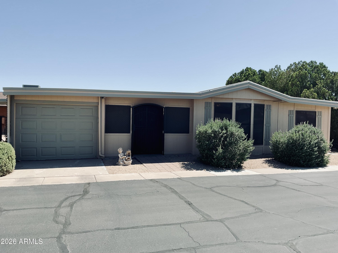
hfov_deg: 61.7
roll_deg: -1.8
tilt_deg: -2.7
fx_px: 283
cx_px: 169
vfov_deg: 48.2
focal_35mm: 29
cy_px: 126
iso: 16
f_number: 1.8
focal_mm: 3
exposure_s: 1/1786
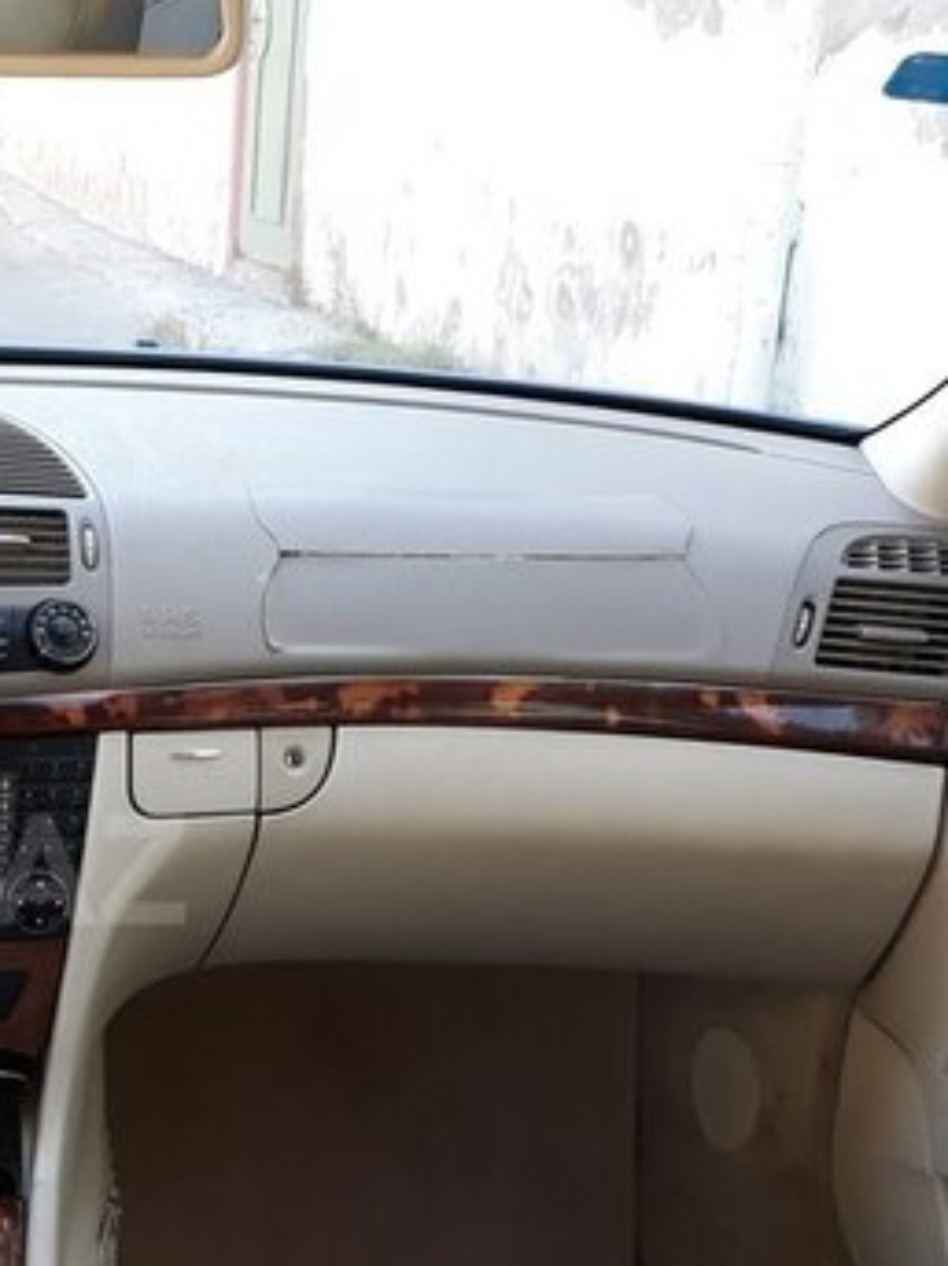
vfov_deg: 36.4
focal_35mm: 52
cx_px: -192
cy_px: 869
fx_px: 1900
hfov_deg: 25.2
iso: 64
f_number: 1.7
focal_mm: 3.71
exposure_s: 1/100
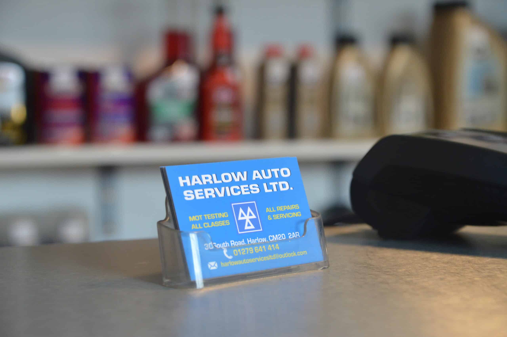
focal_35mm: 93
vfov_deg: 14.7
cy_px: 168
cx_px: 254
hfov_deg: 21.9
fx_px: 1309
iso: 800
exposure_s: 1/60
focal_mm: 62
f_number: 5
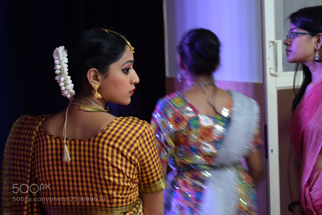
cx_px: 161
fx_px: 738
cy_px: 108
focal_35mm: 82
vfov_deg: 16.5
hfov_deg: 24.6
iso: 800
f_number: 5.6
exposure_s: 1/20
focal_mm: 55
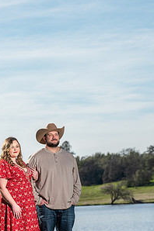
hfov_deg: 7.2
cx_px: 47
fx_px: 1215
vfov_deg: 10.9
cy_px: 135
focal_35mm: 189
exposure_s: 1/250
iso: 50
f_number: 5.6
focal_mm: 125
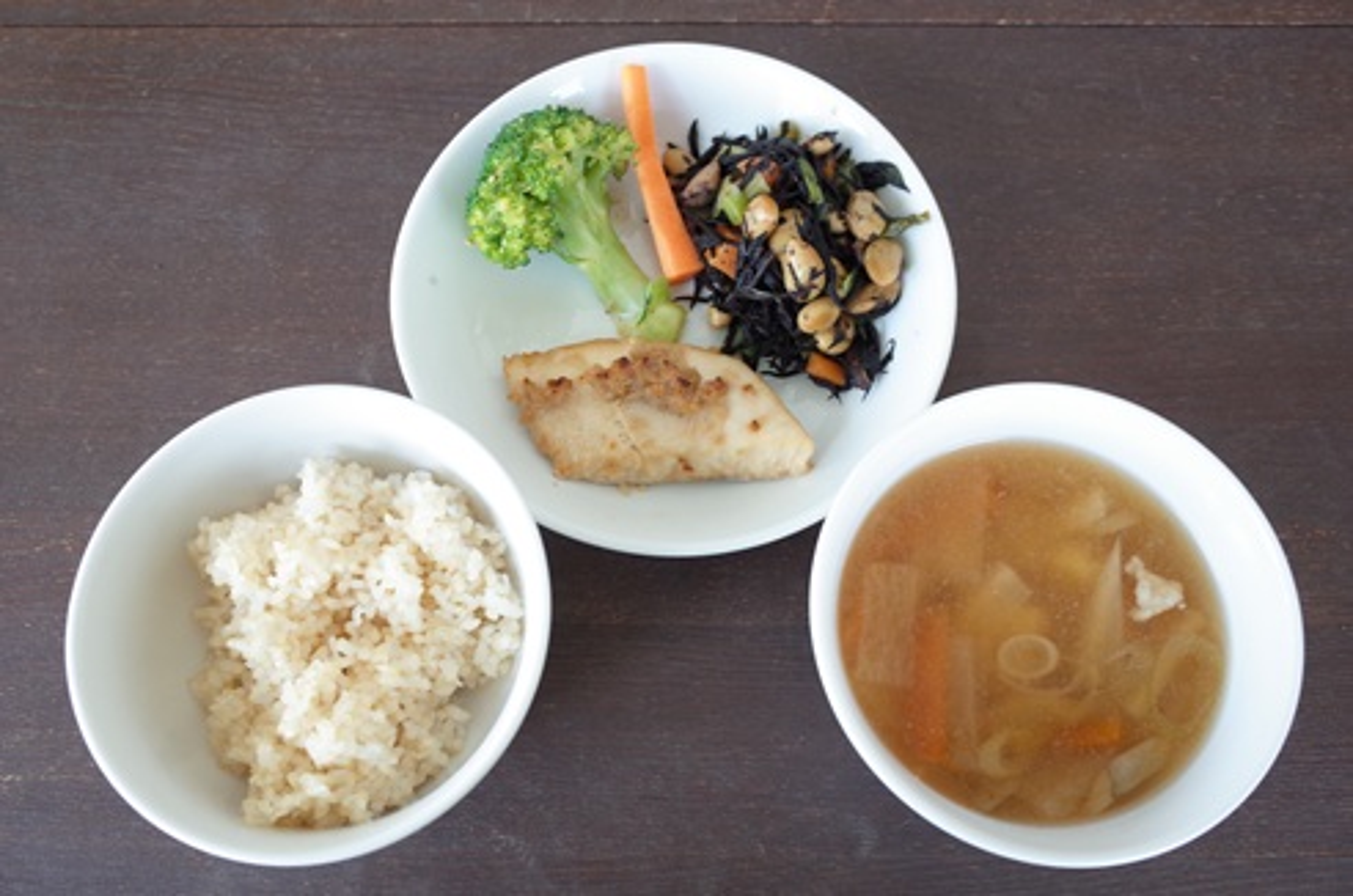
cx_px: 676
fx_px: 1050
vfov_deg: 46.2
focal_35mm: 28
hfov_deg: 65.6
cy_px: 448
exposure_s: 1/30
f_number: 5.6
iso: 400
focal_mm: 18.3
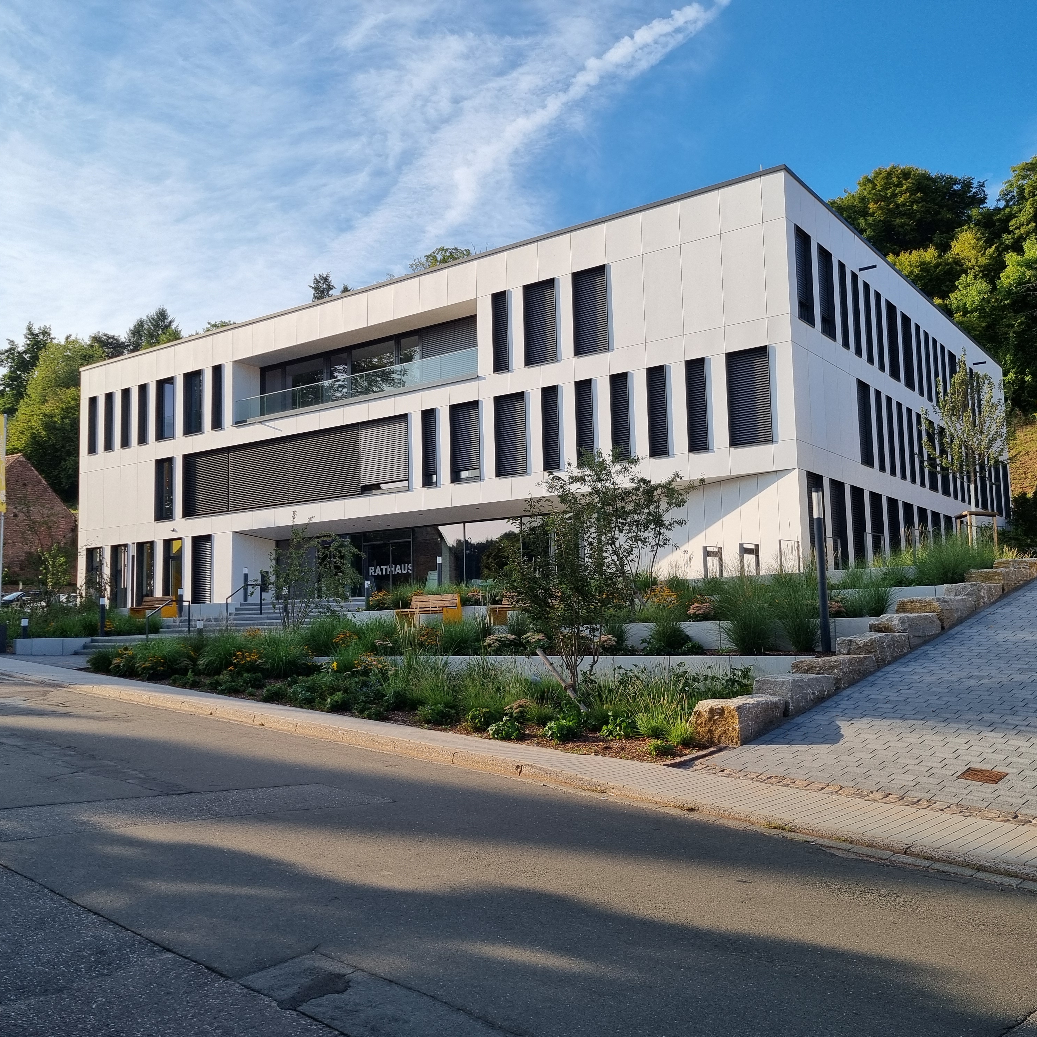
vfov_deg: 52.5
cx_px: 479
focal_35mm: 31
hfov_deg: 52.5
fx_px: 1051
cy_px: 524
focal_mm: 5.4
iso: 50
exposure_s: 1/2392
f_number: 1.8
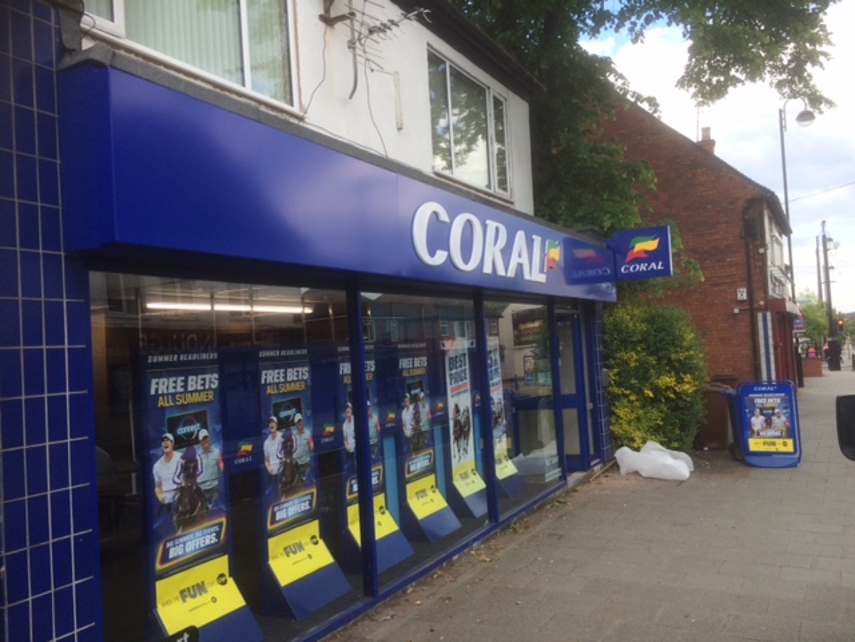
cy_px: 321
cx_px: 428
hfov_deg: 61.7
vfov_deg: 48.2
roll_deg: +4.5
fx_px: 716
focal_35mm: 29
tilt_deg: +1.7
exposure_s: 1/423
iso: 32
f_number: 2.2
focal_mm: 4.15
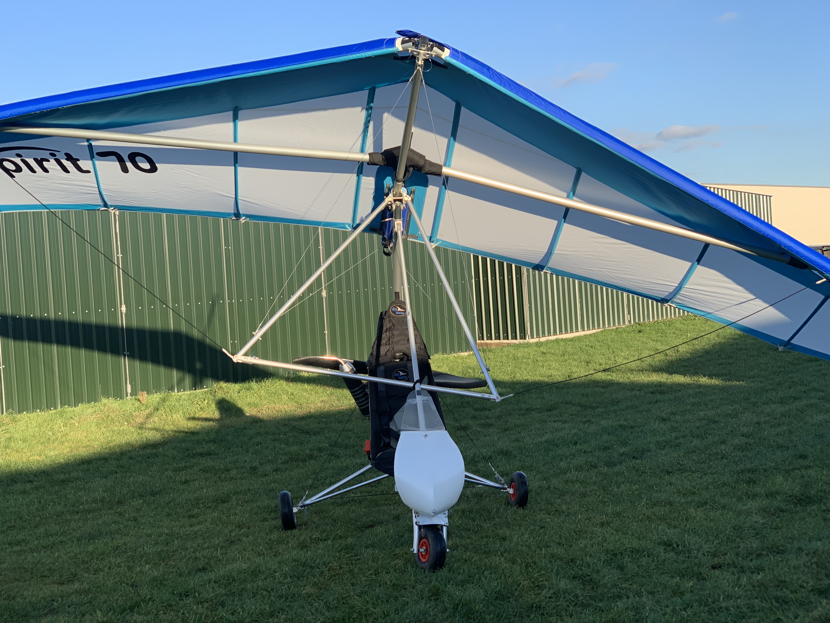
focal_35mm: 52
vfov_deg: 28.0
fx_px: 1247
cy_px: 312
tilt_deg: -0.2
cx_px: 415
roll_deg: +3.8
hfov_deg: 36.8
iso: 16
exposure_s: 1/381
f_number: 2.4
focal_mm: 6
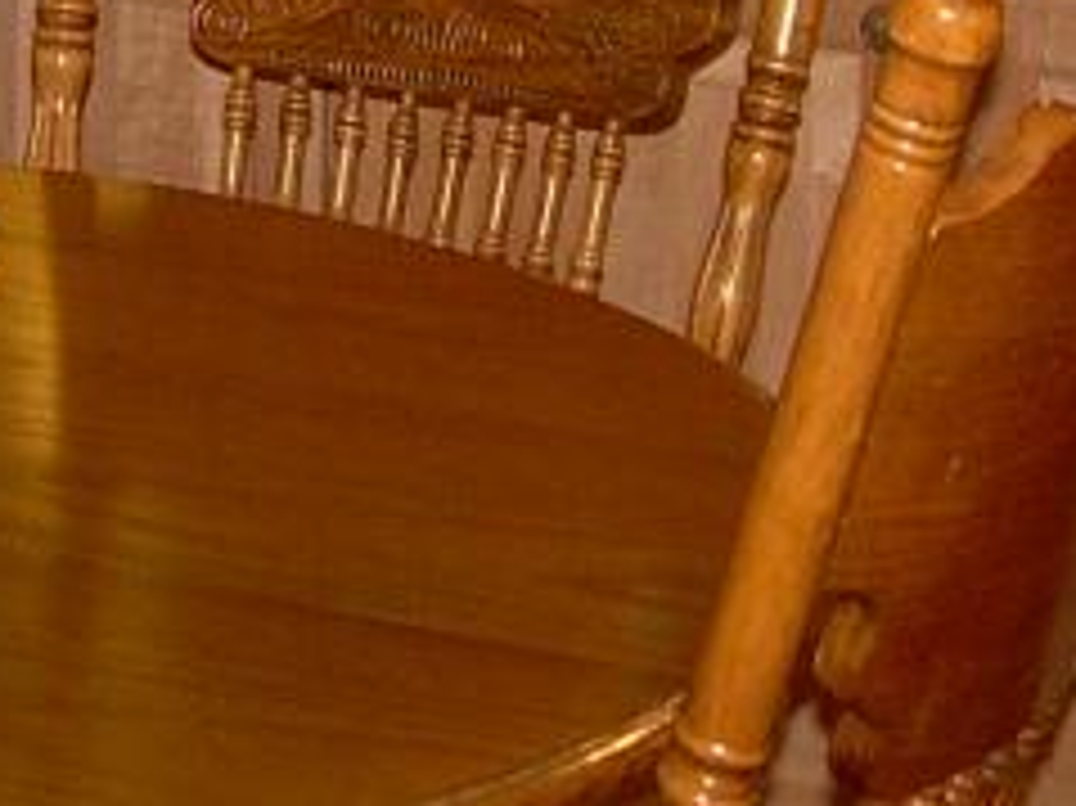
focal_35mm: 163
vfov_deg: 8.8
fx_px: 5064
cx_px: 405
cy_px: -491
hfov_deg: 12.1
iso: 168
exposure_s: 1/60
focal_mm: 6.3
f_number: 2.8
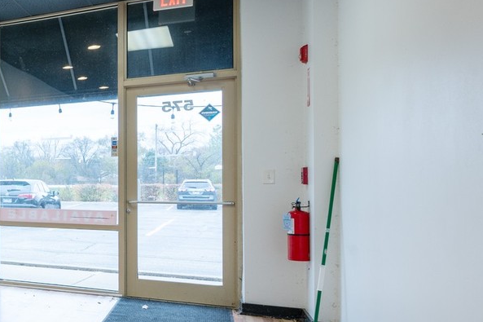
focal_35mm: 41
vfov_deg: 32.6
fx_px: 550
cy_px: 182
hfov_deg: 32.8
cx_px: -169
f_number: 9.5
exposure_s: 1/15
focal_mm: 15
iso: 200
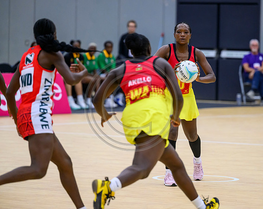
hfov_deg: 8.0
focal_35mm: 242
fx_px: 1875
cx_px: 169
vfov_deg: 6.4
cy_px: 96
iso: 4000
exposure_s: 1/1000
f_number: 3.2
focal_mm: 200
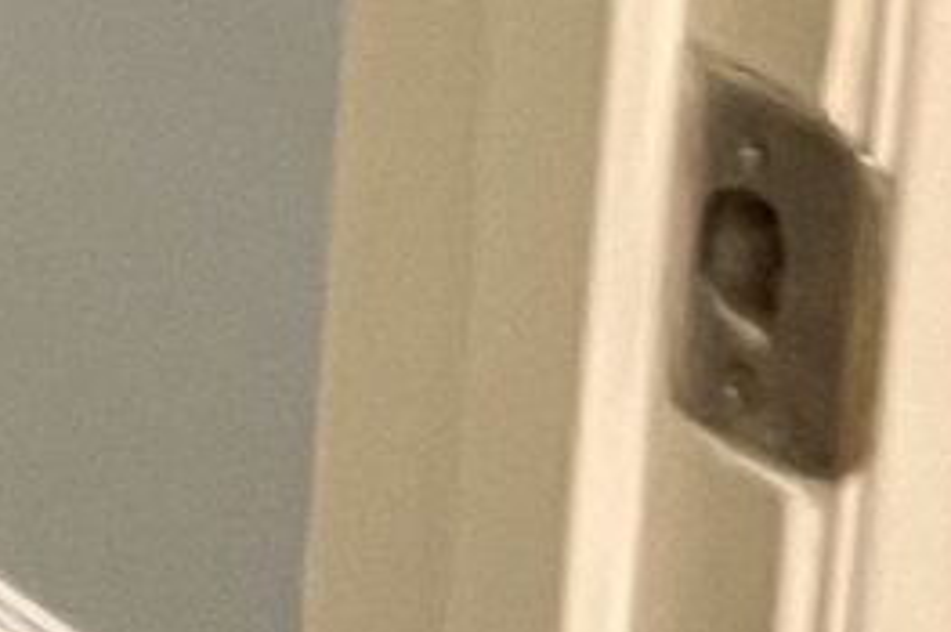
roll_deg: +0.7
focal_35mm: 263
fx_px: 6943
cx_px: -2155
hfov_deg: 6.9
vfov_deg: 5.0
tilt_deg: -13.2
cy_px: -961
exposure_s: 1/60
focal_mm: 5.7
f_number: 1.5
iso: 200
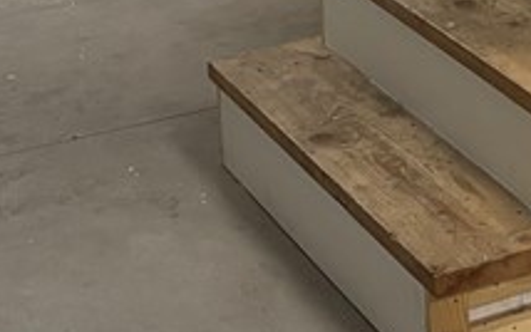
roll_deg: +1.2
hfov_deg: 15.0
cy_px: -273
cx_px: 715
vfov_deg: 9.4
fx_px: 1911
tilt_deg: -11.7
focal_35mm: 132
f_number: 1.6
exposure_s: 1/60
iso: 320
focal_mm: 5.96
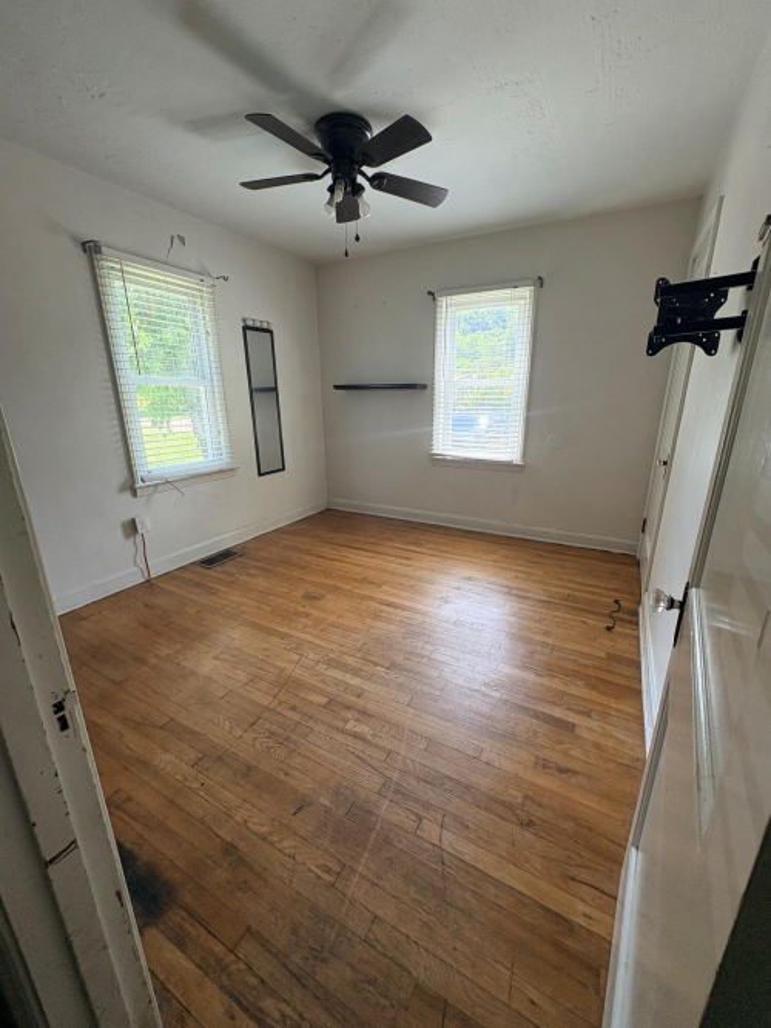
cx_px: 386
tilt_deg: -15.4
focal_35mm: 14
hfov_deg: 85.7
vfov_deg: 102.1
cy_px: 514
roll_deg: +0.4
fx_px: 416
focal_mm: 2.22
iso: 125
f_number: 2.2
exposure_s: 1/108
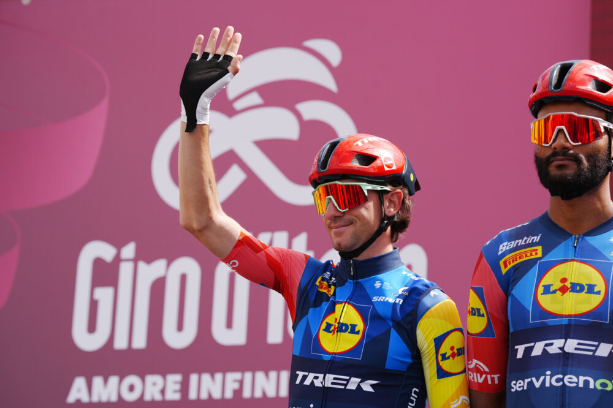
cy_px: 204
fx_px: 2162
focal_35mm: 127
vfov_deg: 10.8
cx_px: 306
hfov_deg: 16.1
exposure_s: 1/500
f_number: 5.6
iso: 125
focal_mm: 127
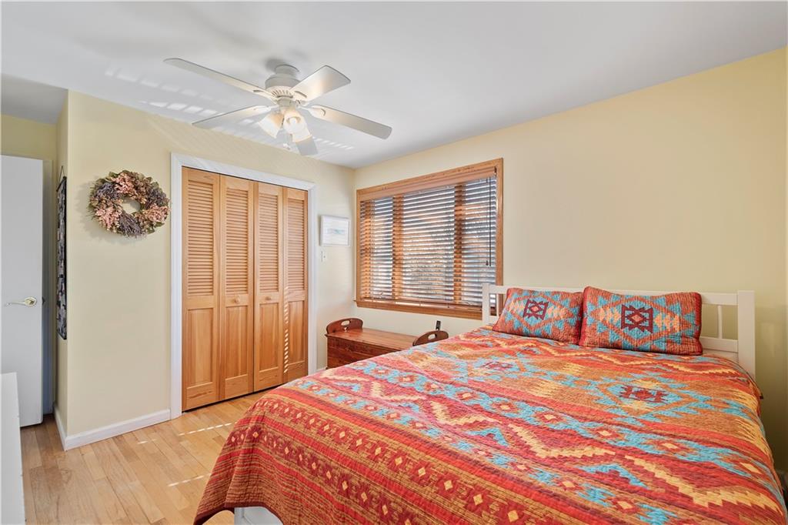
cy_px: 262
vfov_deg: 77.3
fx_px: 328
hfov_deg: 100.4
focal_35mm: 15
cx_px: 394
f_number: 8
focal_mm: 10
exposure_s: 1/3
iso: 400
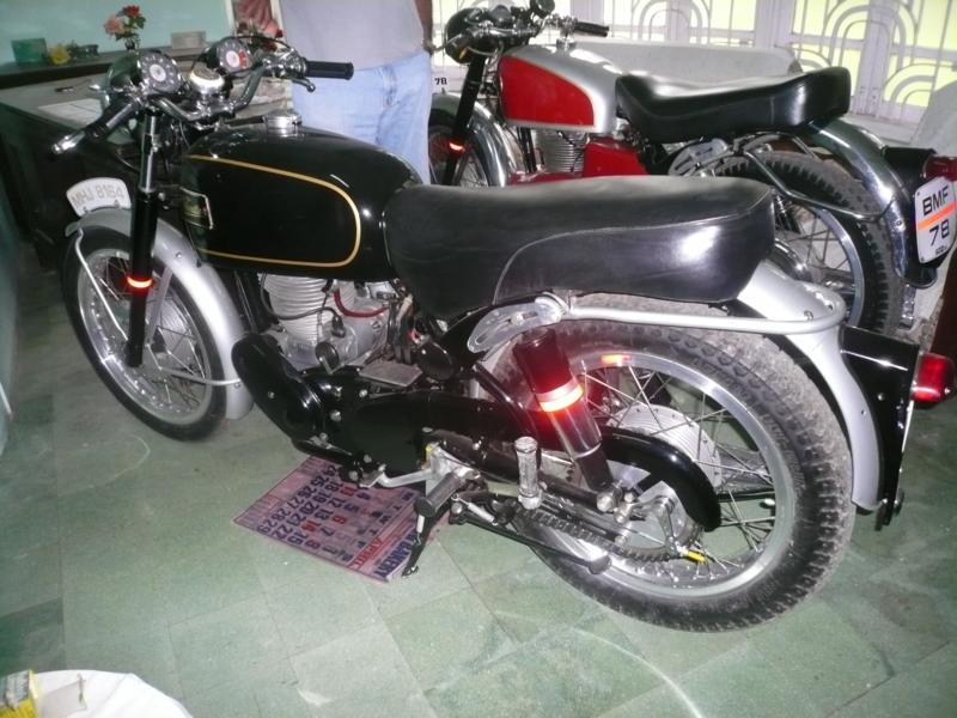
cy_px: 359
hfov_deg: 63.4
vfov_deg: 49.7
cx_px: 478
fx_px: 774
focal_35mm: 28
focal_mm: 4.6
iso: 320
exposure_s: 1/30
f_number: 2.8
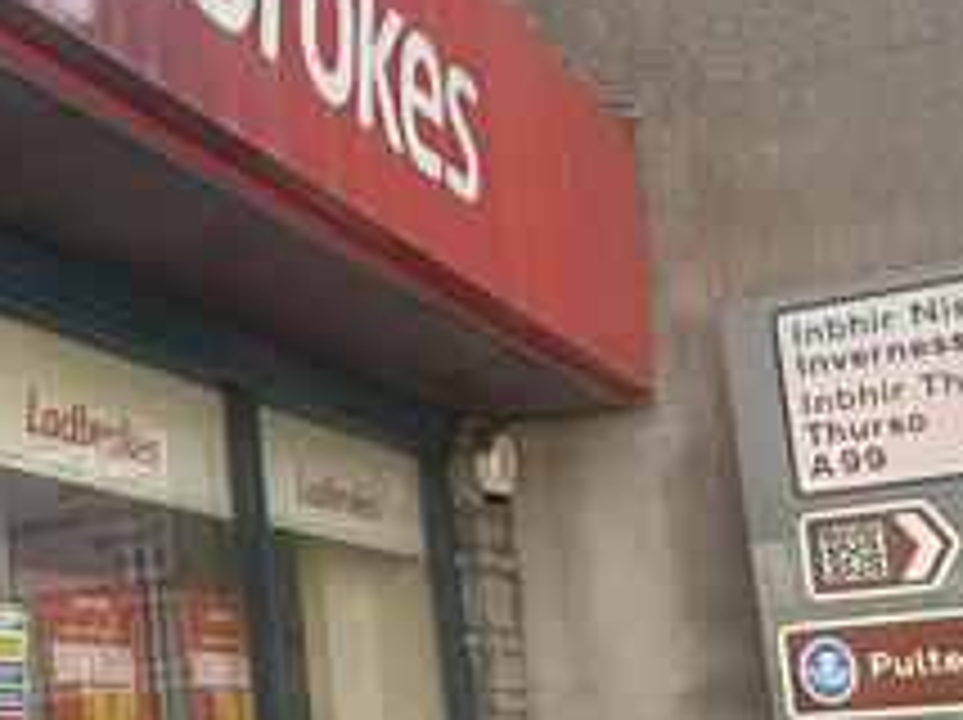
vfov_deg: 21.7
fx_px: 1862
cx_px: -230
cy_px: 549
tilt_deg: +8.6
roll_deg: +3.8
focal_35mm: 67
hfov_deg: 25.6
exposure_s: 1/267
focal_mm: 2.22
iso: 50
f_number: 2.2
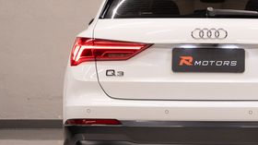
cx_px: 211
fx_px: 1012
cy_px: 82
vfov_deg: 8.2
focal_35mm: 148
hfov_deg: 14.4
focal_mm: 70
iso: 3200
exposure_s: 1/100
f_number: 4
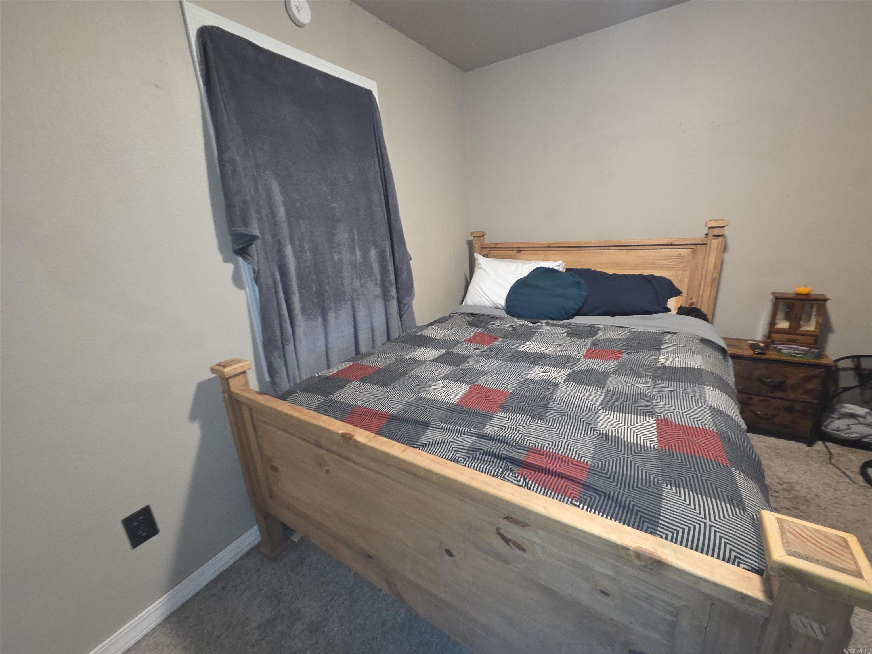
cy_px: 327
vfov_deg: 89.9
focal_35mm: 13
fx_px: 327
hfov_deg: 106.2
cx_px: 436
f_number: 2.2
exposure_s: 1/9.99
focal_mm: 2.2
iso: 250
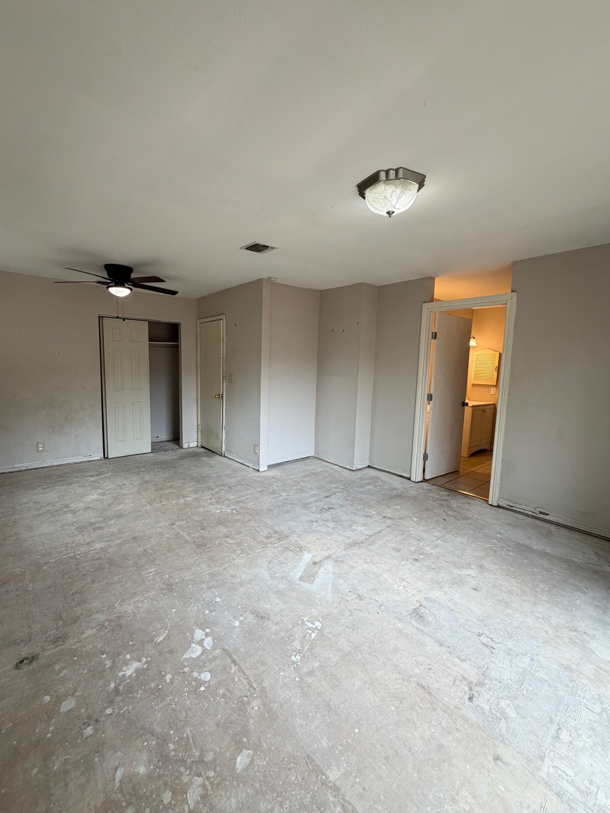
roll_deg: -0.8
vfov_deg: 98.2
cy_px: 406
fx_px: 352
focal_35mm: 15
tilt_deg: -5.8
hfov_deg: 81.7
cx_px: 290
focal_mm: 2.22
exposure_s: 1/120
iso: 160
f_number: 2.2
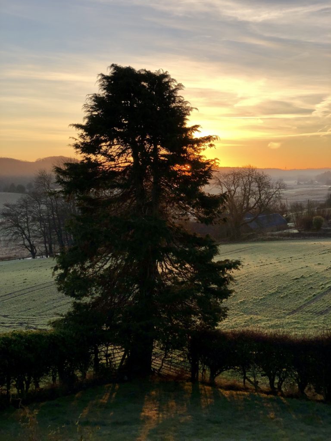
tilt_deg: -3.0
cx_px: 166
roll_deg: +1.0
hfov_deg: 28.0
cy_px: 220
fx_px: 663
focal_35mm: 52
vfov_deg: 36.8
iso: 16
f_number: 2.4
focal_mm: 6
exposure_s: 1/340
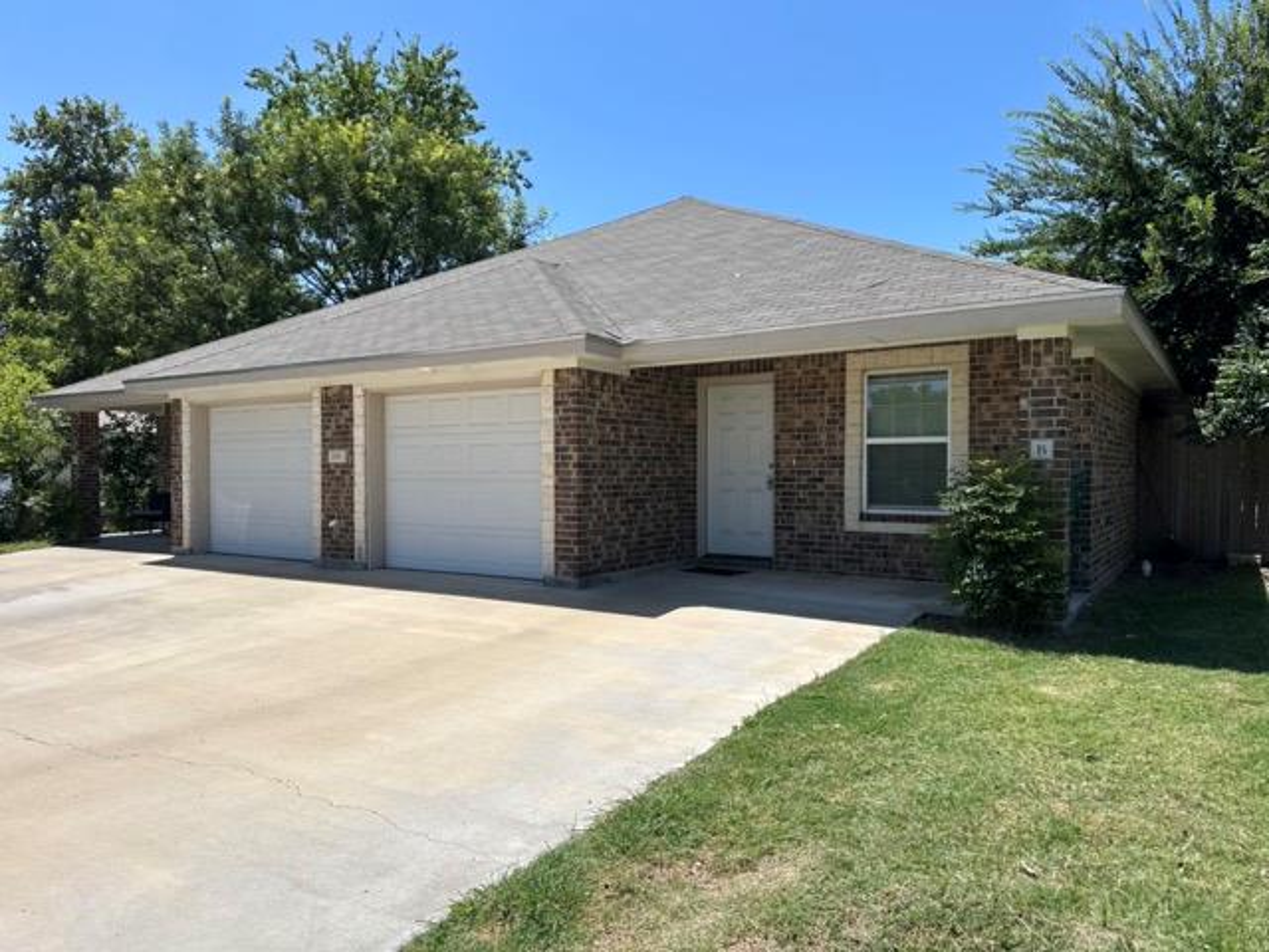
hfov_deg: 71.6
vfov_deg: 56.8
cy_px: 476
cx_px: 634
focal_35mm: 24
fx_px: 880
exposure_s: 1/6211
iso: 80
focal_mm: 6.86
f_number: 1.78
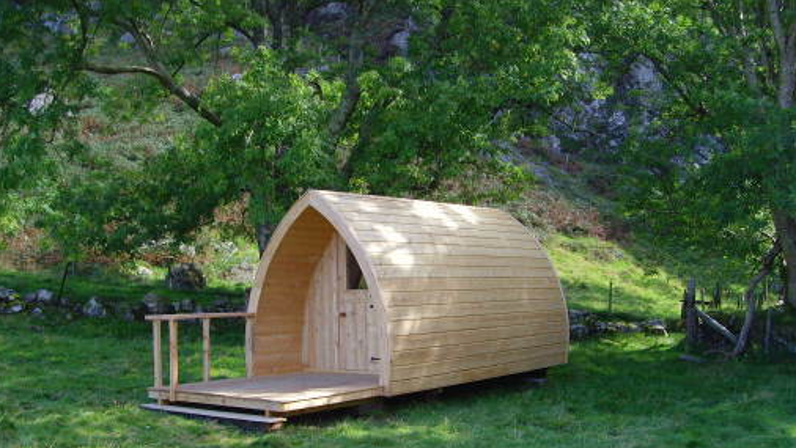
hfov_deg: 47.3
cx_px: 396
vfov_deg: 27.6
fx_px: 908
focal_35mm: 43
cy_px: 300
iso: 80
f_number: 3.5
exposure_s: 1/180
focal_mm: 6.6
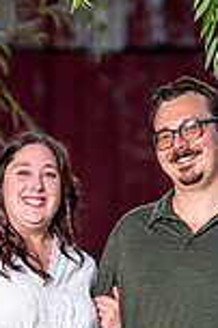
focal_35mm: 564
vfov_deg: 3.6
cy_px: 462
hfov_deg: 2.4
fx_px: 5134
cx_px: 86
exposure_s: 1/125
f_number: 5
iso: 80
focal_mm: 190
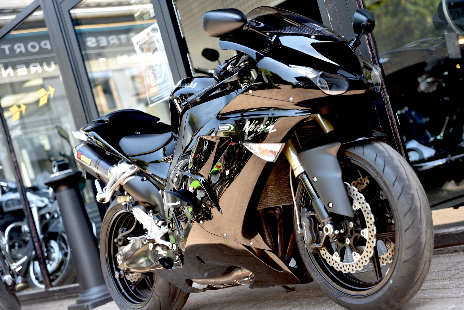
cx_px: 232
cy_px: 155
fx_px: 799
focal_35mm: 62
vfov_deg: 21.9
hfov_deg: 32.4
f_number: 3.2
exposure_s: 1/60
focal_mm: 62
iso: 100
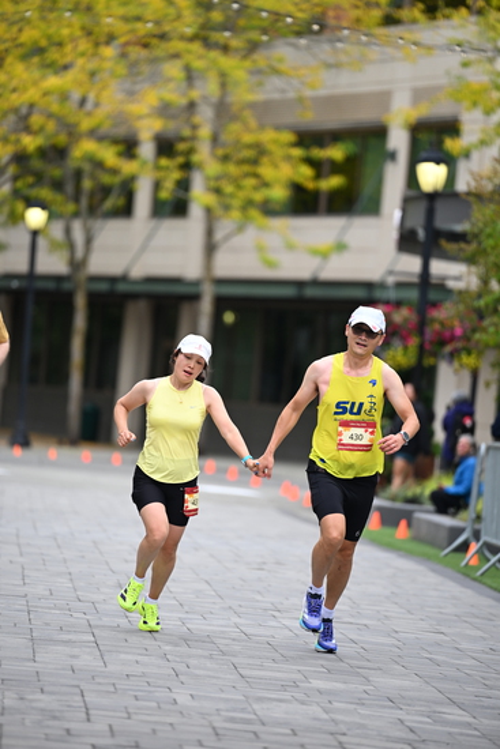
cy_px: 374
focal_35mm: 200
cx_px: 250
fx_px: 4164
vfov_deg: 10.3
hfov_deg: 6.9
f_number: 2.8
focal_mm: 200
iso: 640
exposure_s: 1/2000
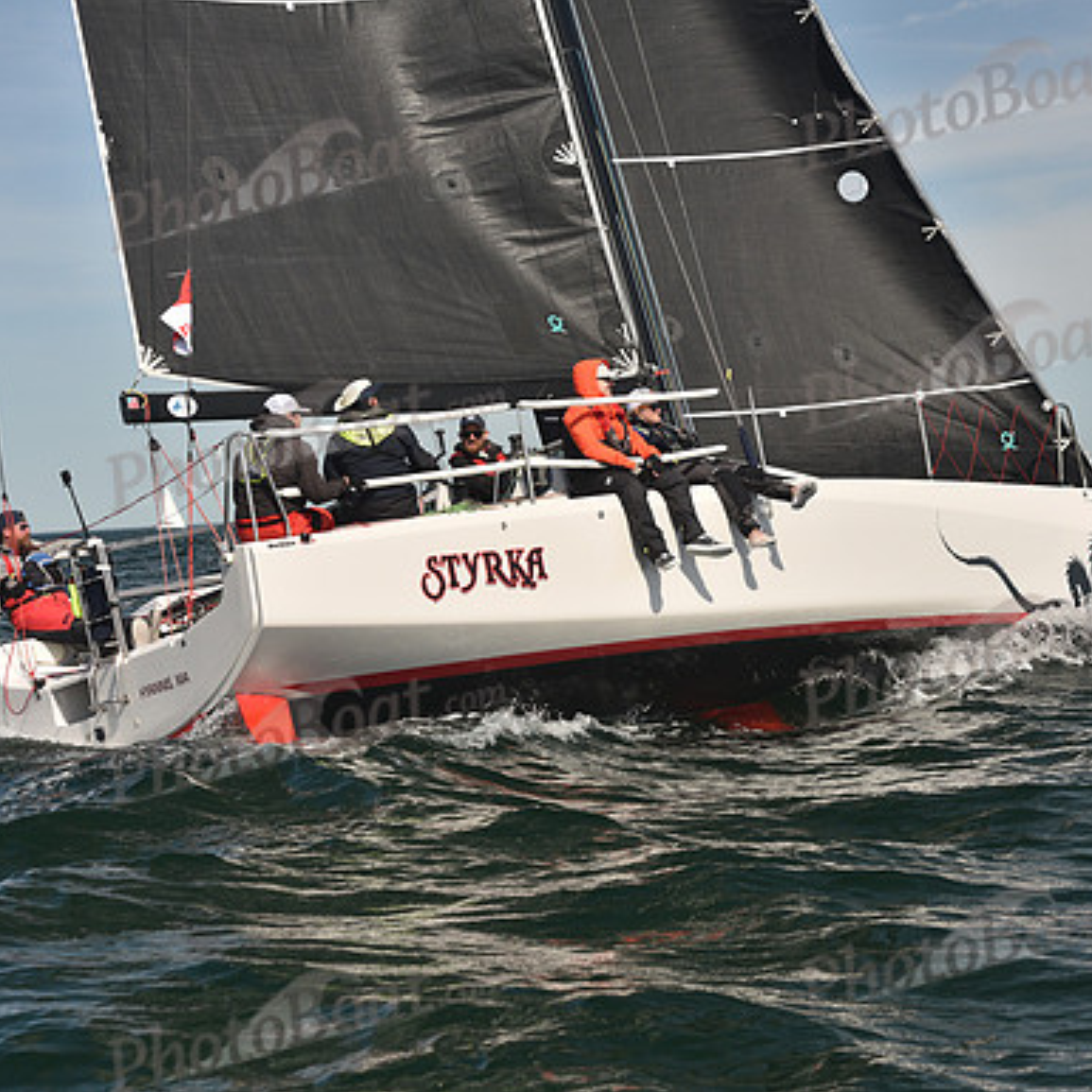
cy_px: 546
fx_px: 3569
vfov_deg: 17.4
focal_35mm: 100
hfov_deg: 17.4
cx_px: 655
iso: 250
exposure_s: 1/640
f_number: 5.6
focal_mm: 78
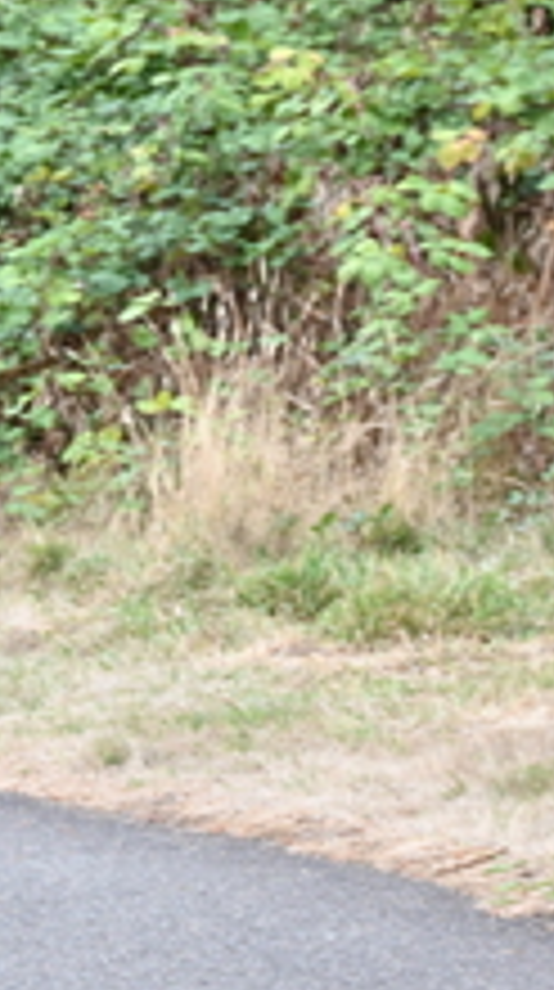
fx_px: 7163
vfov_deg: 7.9
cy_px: 241
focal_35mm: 273
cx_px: -63
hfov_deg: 4.4
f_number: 6.3
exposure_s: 1/125
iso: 1400
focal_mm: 104
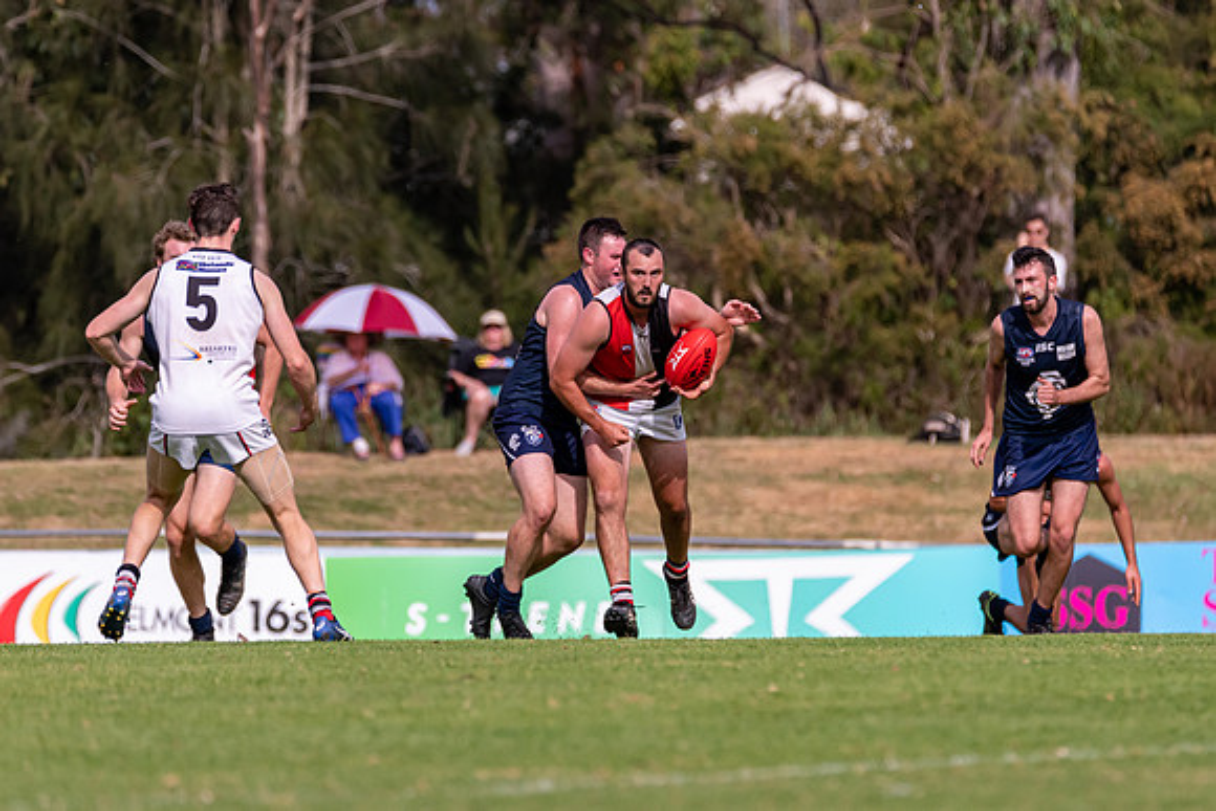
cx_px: 619
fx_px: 18678
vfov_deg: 2.5
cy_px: 418
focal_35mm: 553
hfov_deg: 3.7
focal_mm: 420
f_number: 6.3
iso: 800
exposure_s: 1/3200
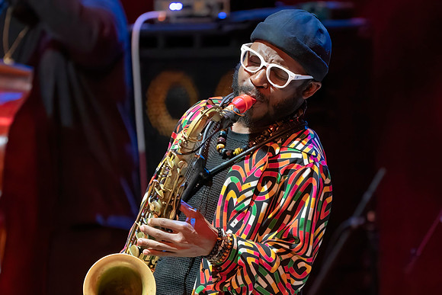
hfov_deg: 3.3
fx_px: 7708
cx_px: 268
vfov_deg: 2.2
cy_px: 208
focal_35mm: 628
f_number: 5.6
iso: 5000
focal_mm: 348
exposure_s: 1/320
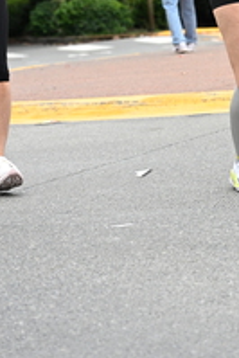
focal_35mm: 207
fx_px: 2058
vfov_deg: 9.8
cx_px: 175
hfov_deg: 6.6
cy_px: -94
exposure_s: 1/800
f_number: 4
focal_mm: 75
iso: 1600
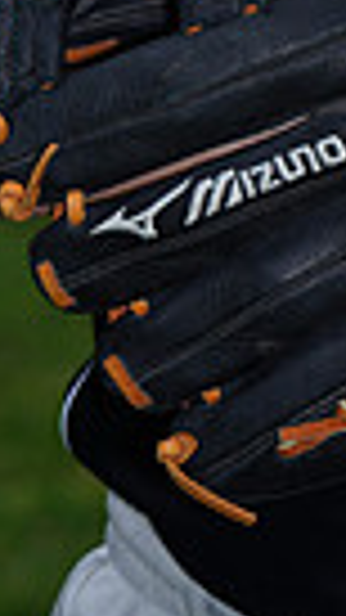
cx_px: 461
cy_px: -279
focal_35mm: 862
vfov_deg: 2.5
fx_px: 14068
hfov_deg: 1.4
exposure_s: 1/200
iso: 200
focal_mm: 195
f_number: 8
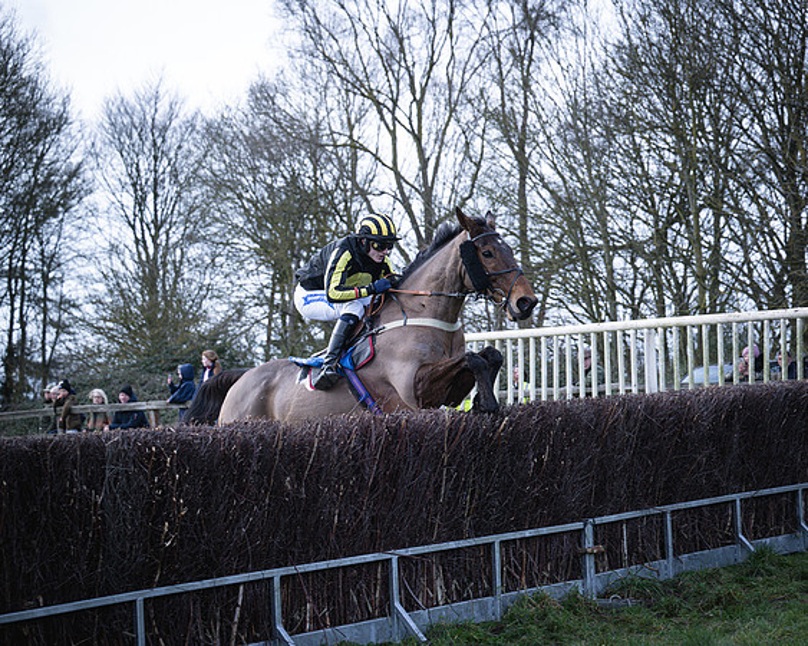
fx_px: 1885
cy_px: 323
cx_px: 471
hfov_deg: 24.2
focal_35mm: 79
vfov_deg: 19.4
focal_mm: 70
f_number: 4
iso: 800
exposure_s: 1/1250
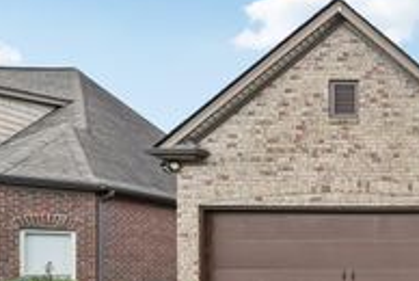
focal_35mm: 37
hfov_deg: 36.1
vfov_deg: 35.4
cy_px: 189
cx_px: 533
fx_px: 435
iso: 400
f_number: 8
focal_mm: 14.5
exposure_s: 1/800
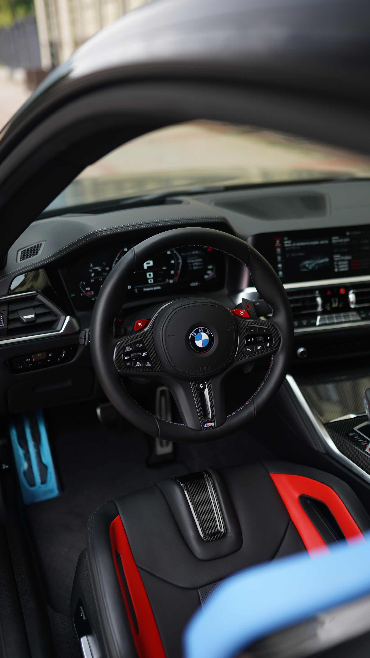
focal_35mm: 37
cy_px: 331
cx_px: 208
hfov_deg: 32.0
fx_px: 645
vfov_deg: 54.0
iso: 100
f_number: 1.6
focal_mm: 35
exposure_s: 1/400
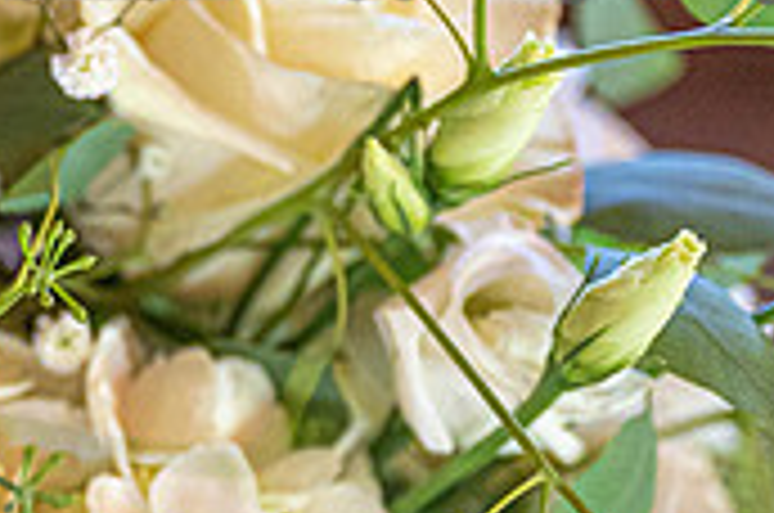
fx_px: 3841
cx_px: -378
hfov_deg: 11.1
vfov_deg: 7.6
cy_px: 261
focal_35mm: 179
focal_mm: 53
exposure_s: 1/125
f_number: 2.8
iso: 2200
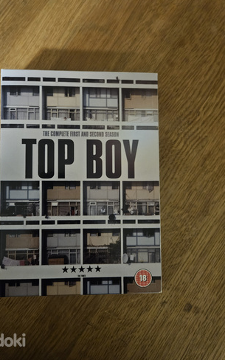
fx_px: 245
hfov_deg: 49.0
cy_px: 181
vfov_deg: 72.5
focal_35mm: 25
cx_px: 90
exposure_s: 1/25
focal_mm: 5.4
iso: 1250
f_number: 1.8
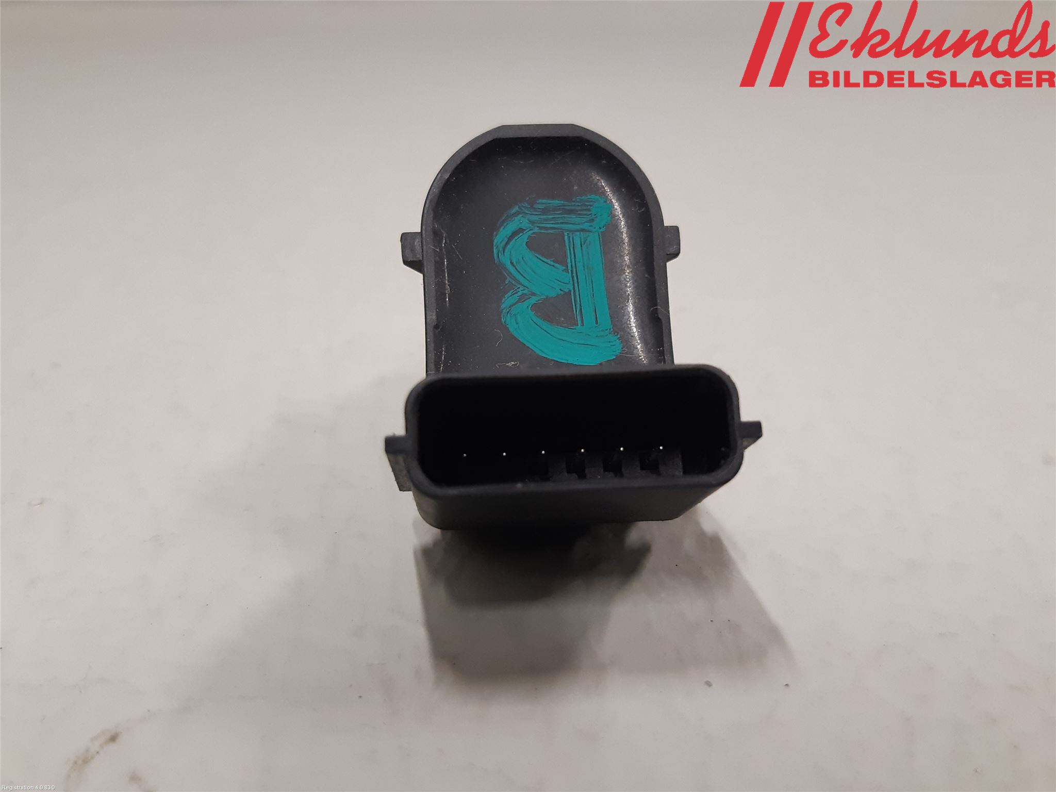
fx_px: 793
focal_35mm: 26
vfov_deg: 53.1
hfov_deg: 67.3
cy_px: 396
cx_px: 528
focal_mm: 3.93
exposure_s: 1/50
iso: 200
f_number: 1.7
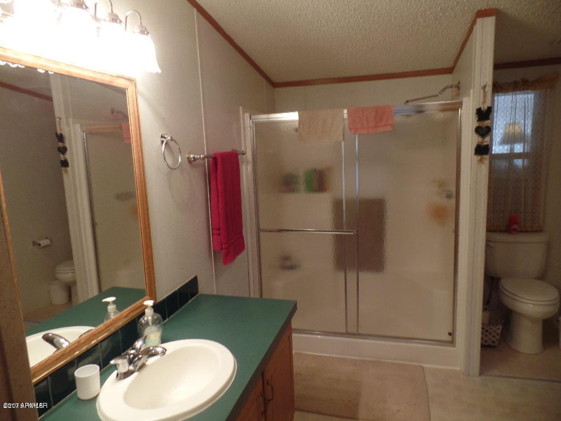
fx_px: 373
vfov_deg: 58.9
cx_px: 280
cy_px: 210
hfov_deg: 73.9
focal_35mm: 23
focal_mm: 4.1
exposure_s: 1/30
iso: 240
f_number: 2.8
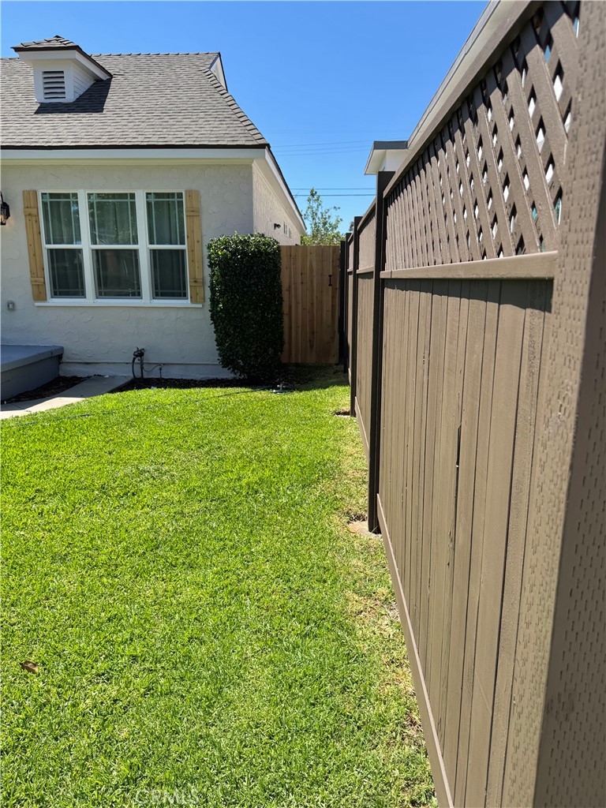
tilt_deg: -12.3
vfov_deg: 71.6
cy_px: 404
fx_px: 560
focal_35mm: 24
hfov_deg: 56.8
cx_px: 303
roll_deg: +0.3
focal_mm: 6.76
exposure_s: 1/2604
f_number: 1.78
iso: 80
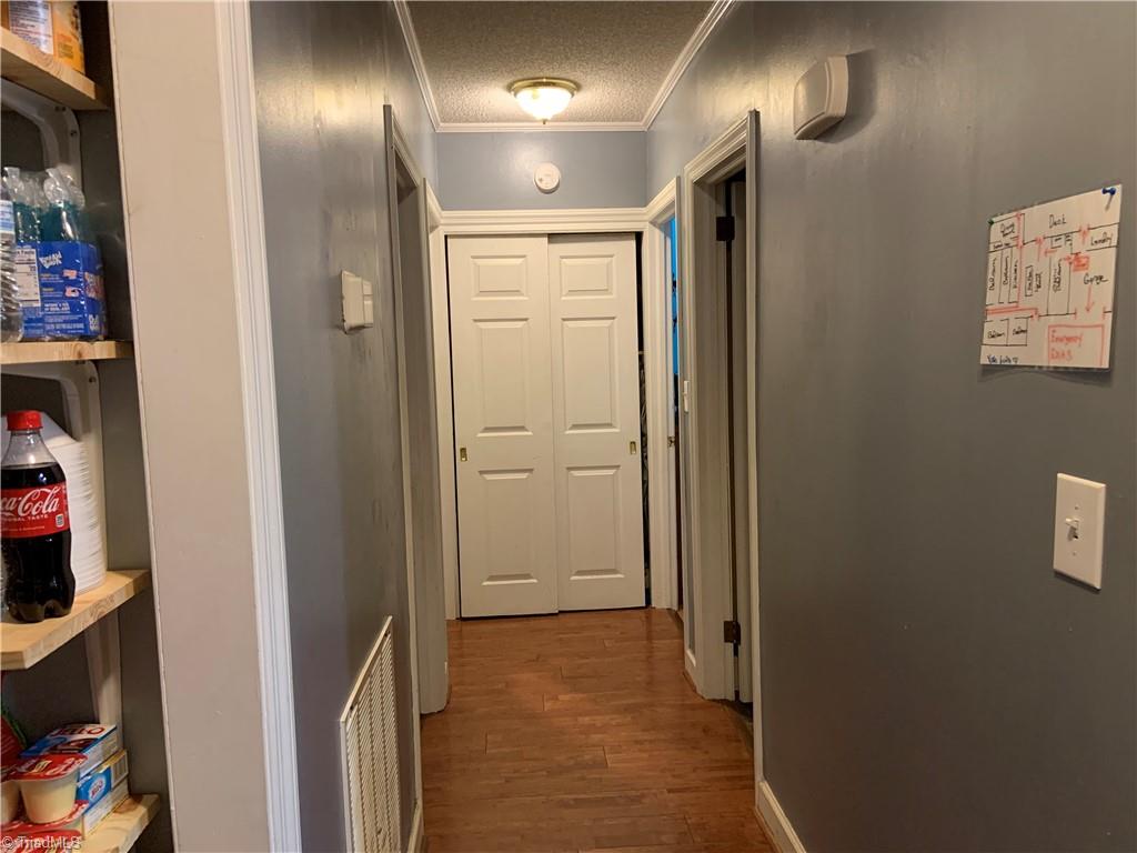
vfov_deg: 53.1
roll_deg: +1.9
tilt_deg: -6.0
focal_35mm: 26
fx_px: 854
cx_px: 568
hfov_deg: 67.3
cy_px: 426
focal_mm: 4.25
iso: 320
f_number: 1.8
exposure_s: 1/40
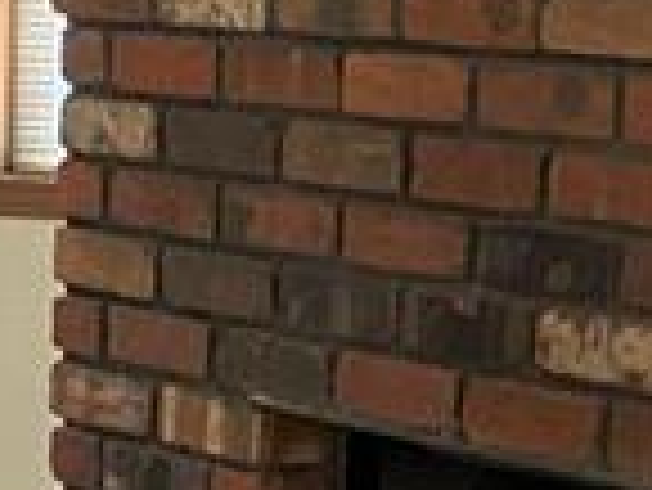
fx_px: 3450
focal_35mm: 183
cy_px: 686
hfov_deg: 10.8
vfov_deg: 8.0
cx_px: 319
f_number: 1.8
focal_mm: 4.25
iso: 400
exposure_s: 1/60
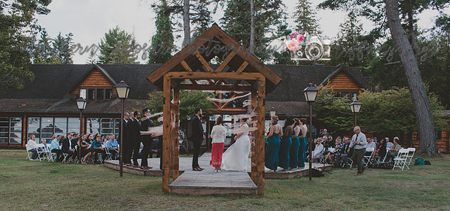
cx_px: 213
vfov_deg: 30.6
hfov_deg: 60.8
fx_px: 383
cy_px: 134
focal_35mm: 33
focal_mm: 18
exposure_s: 1/250
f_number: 8
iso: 250
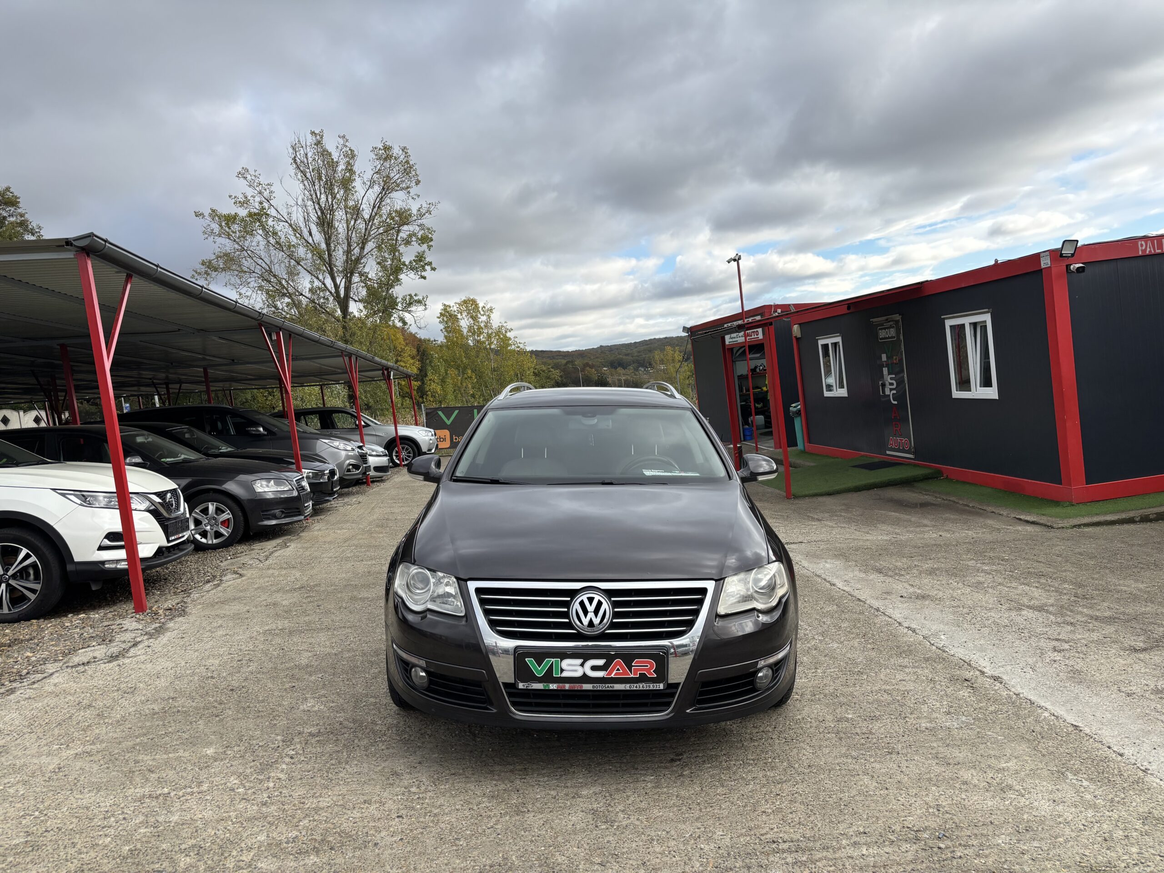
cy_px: 436
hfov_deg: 67.3
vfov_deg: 53.1
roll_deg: +6.0
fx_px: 874
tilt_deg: -6.1
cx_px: 582
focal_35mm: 26
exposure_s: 1/1721
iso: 50
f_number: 1.6
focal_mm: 5.96
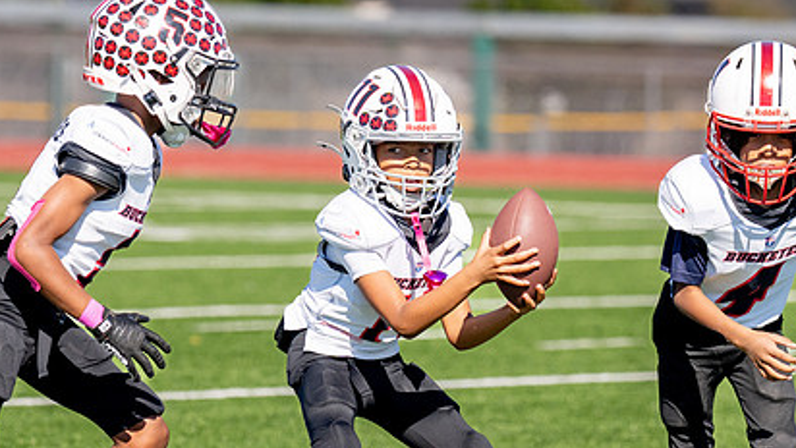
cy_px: 345
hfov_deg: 6.4
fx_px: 7094
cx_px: 364
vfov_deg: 3.6
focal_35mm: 336
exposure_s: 1/6400
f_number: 2.8
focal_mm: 136
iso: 250
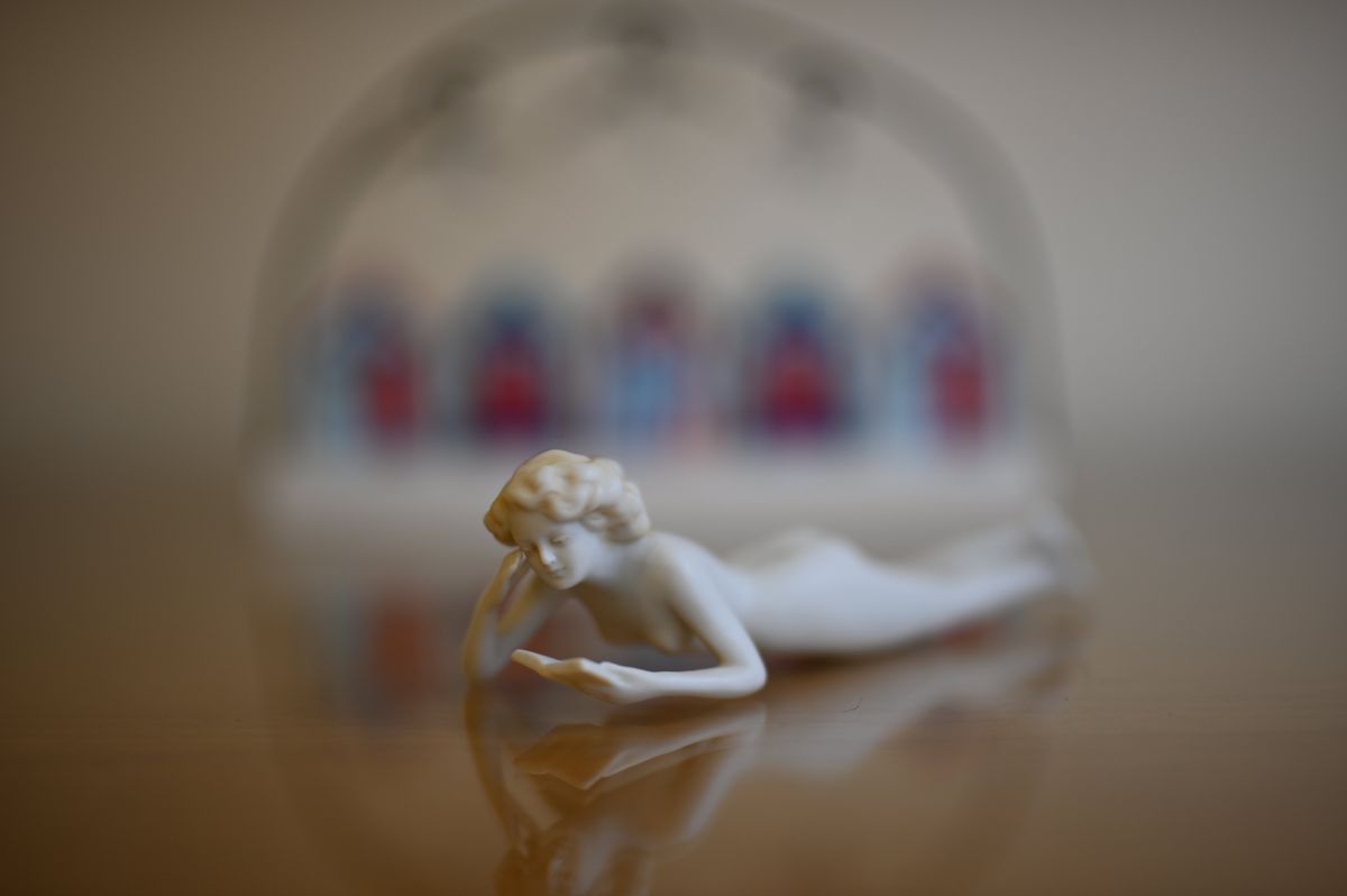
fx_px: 1682
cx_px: 674
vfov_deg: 29.8
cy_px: 448
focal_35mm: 45
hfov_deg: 43.6
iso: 100
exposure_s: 1/50
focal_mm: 45
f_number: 1.4
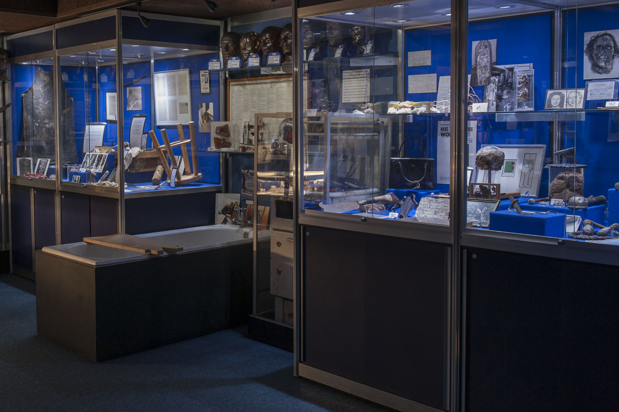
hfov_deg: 44.8
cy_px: 164
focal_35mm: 43
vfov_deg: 31.1
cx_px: 211
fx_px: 739
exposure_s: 1
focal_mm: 31
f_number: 7.1
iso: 250
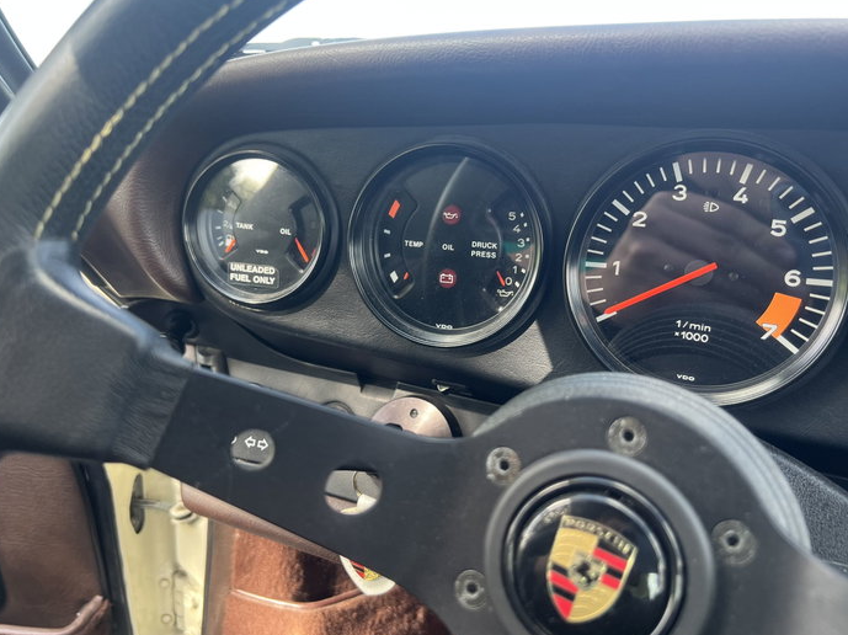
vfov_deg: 48.2
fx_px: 710
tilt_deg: -13.8
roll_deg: -3.4
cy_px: 299
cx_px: 416
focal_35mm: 29
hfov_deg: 61.7
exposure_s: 1/121
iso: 50
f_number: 1.5
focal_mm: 5.7
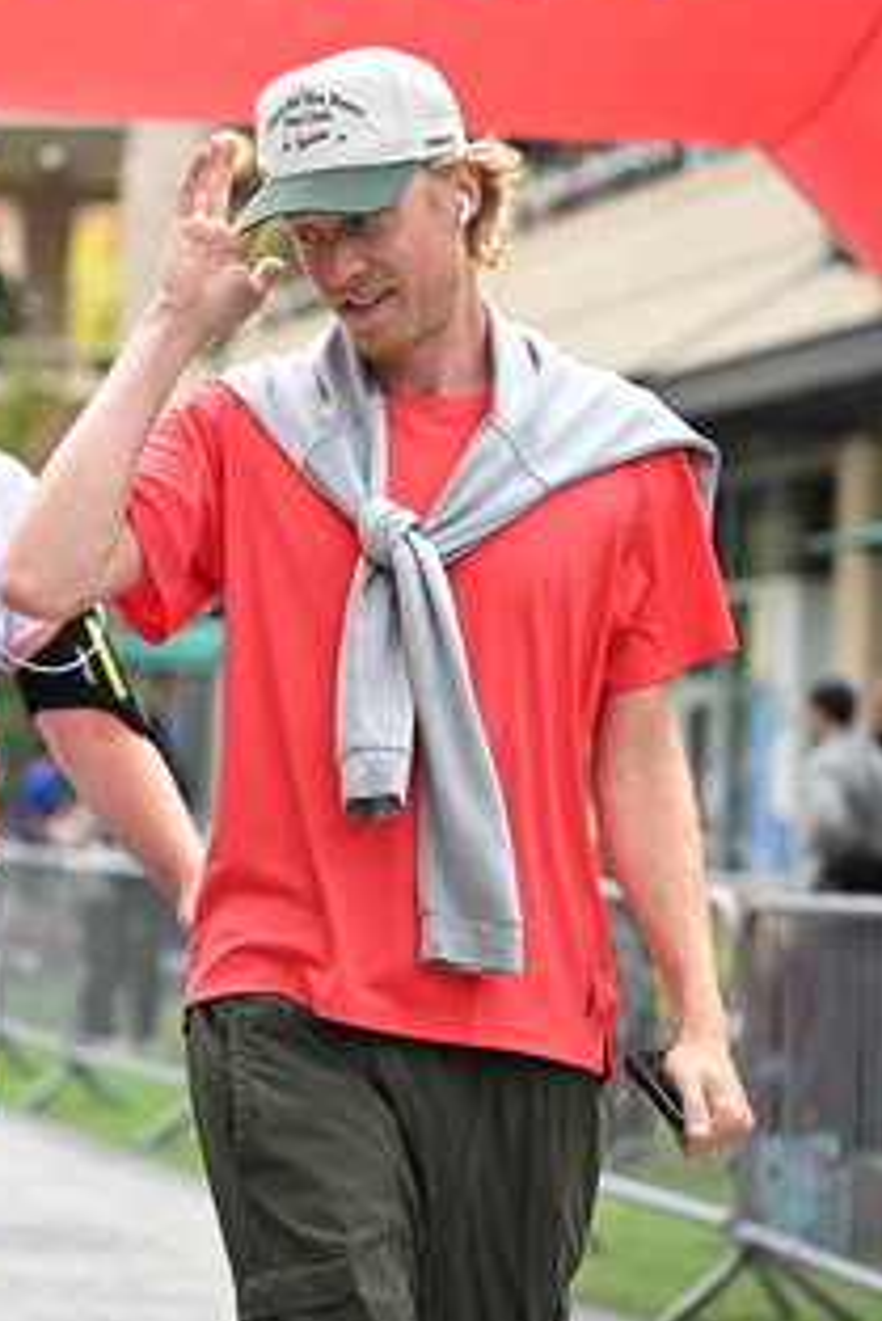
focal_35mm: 130
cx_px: 243
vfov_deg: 15.8
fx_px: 4772
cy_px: 557
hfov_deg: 10.5
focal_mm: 74
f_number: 2.8
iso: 640
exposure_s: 1/2000
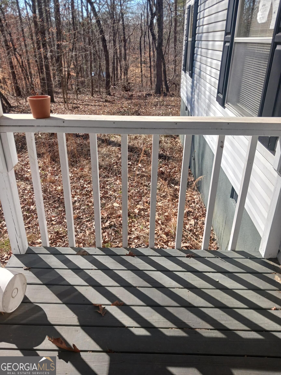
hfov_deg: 51.4
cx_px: 140
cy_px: 188
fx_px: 292
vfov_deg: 65.3
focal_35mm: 27
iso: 20
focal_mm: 4
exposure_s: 1/181
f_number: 1.8
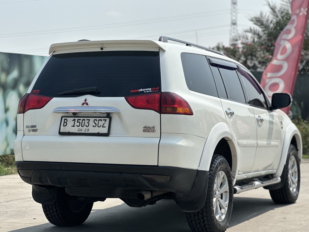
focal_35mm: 86
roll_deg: +0.7
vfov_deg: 17.2
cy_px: 123
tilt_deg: +1.3
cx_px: 143
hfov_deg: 22.8
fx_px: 768
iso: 32
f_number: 2.8
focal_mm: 9
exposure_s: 1/1043
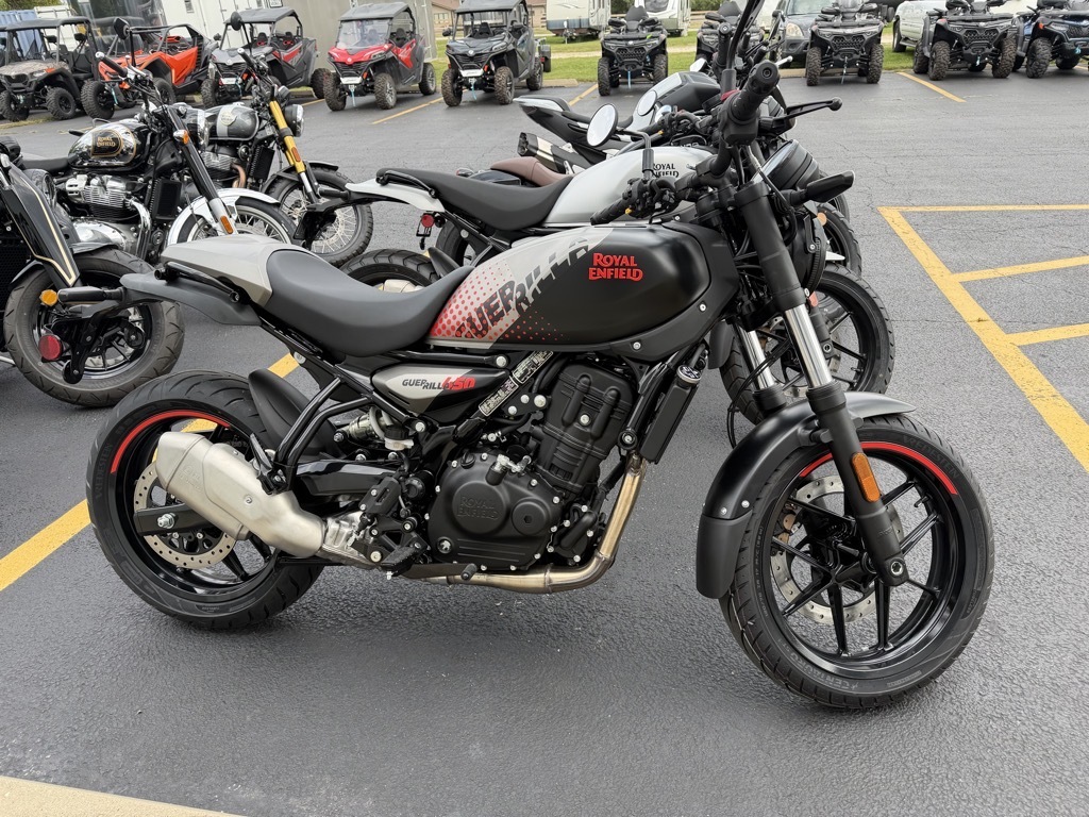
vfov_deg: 56.8
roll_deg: +3.7
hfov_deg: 71.6
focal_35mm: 24
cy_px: 408
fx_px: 755
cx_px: 544
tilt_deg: -27.1
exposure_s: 1/765
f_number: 1.78
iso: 80
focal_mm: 6.76
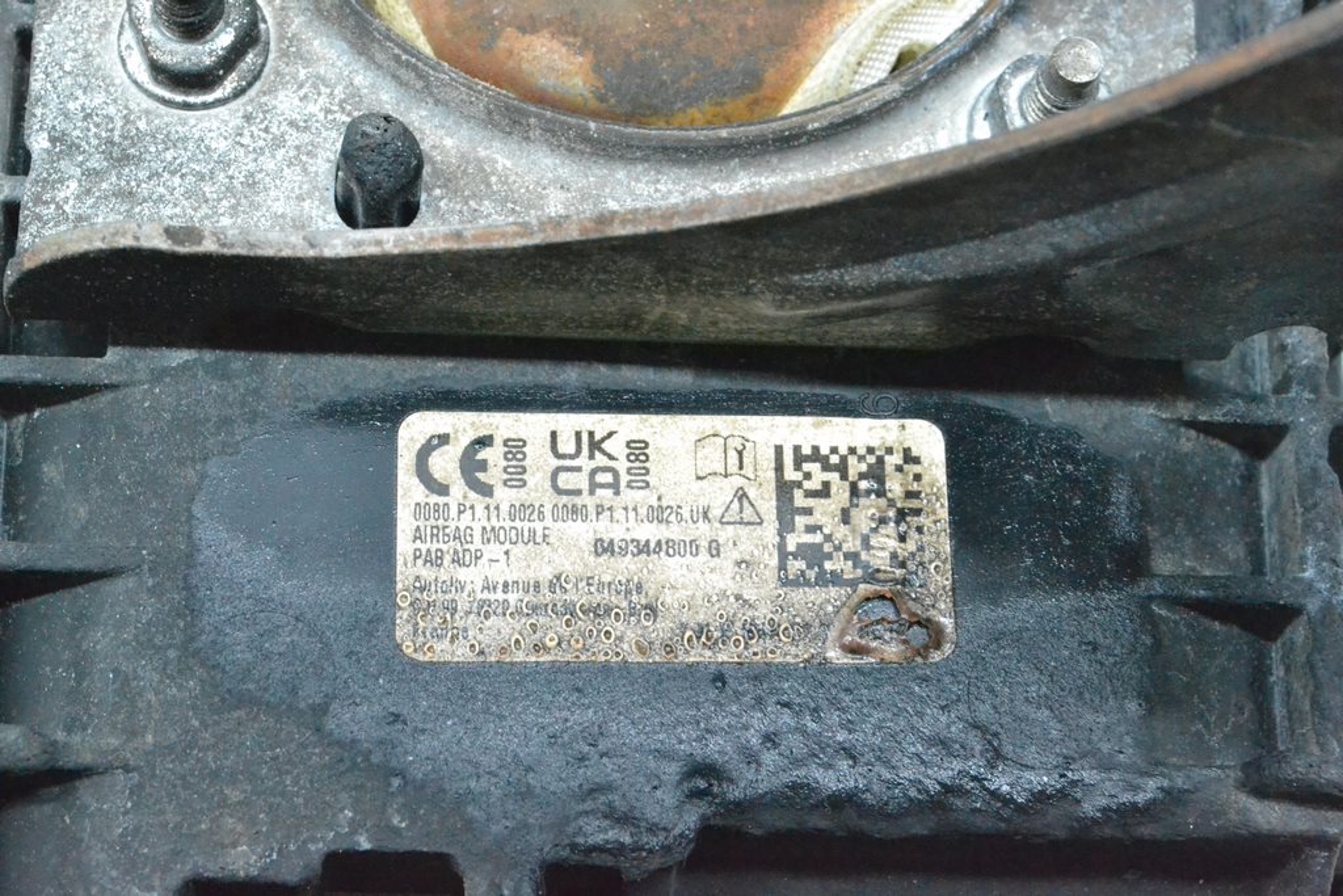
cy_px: 448
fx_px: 3078
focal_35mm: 82
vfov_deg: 16.6
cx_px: 672
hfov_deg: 24.6
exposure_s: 1/50
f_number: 13
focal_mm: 55
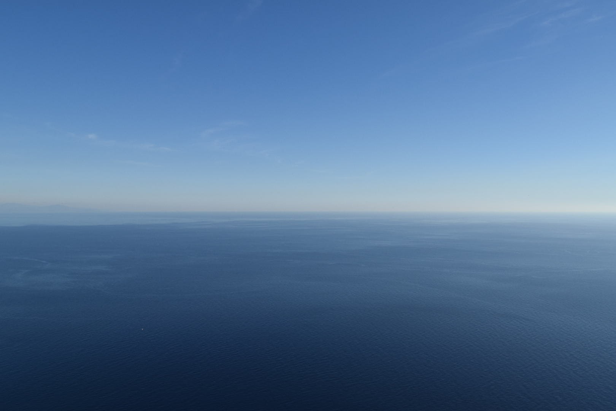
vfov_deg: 47.9
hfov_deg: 67.4
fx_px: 462
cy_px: 206
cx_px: 308
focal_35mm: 27
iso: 400
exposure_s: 1/640
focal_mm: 18
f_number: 13
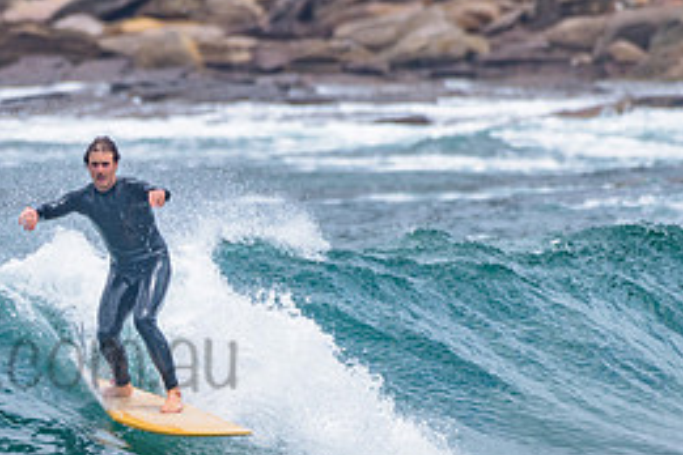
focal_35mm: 1362
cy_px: 360
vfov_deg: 1.0
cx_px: 132
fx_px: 25838
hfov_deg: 1.5
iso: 360
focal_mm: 500
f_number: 5.6
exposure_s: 1/2000
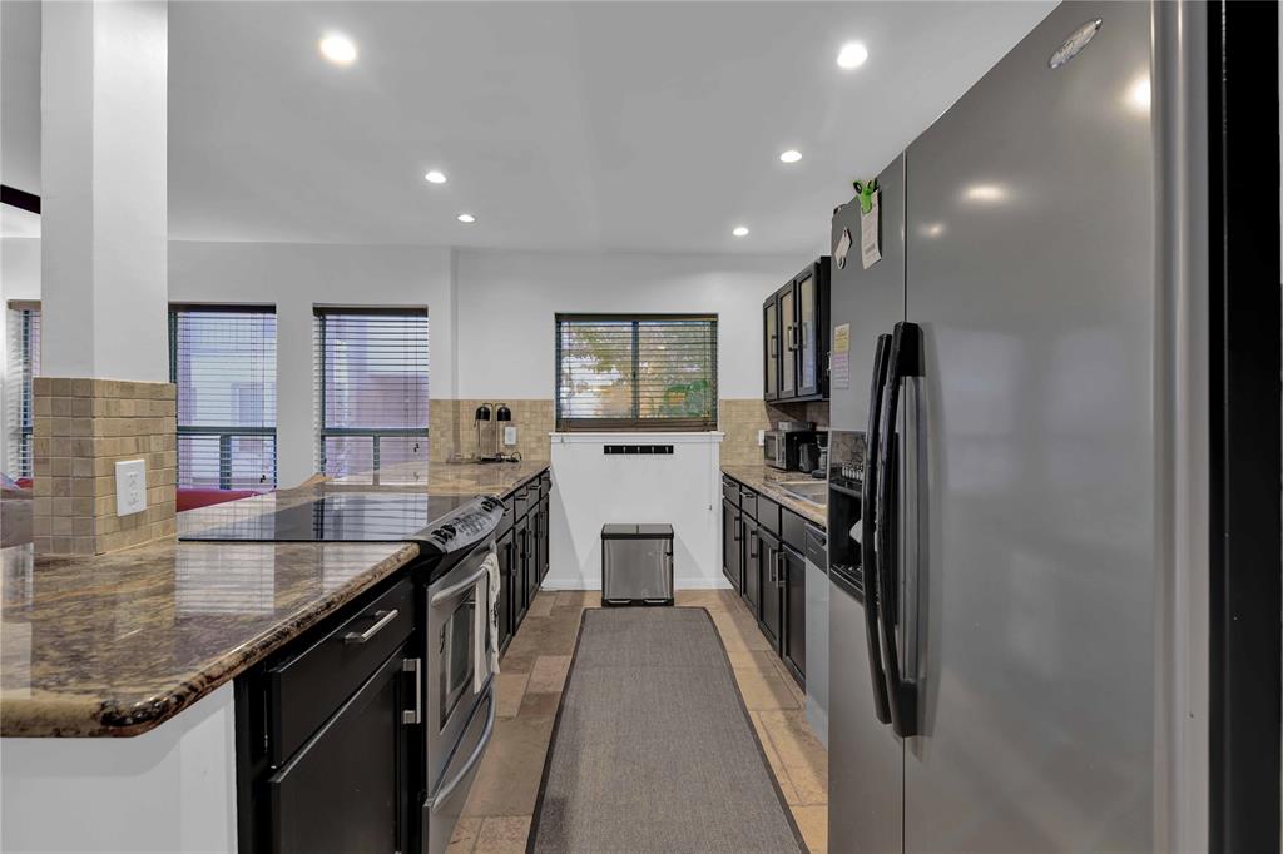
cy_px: 427
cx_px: 642
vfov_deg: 73.7
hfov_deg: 96.8
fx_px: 570
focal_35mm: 16
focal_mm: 16
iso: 100
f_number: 8
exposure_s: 1/1.25
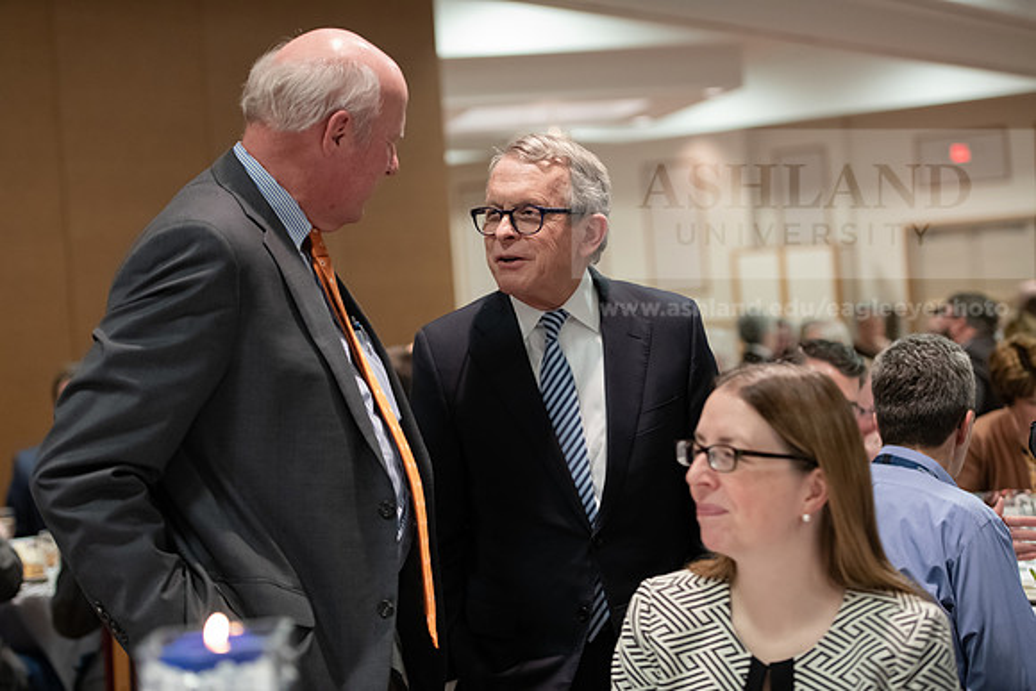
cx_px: 518
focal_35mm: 70
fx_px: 2015
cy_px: 346
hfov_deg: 28.8
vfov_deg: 19.5
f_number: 3.2
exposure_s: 1/200
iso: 3200
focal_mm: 70
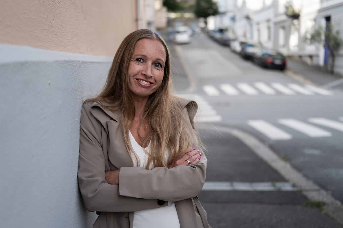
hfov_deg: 45.5
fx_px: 409
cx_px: 172
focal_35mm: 43
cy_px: 114
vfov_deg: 31.2
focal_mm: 43
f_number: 2
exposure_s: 1/500
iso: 100
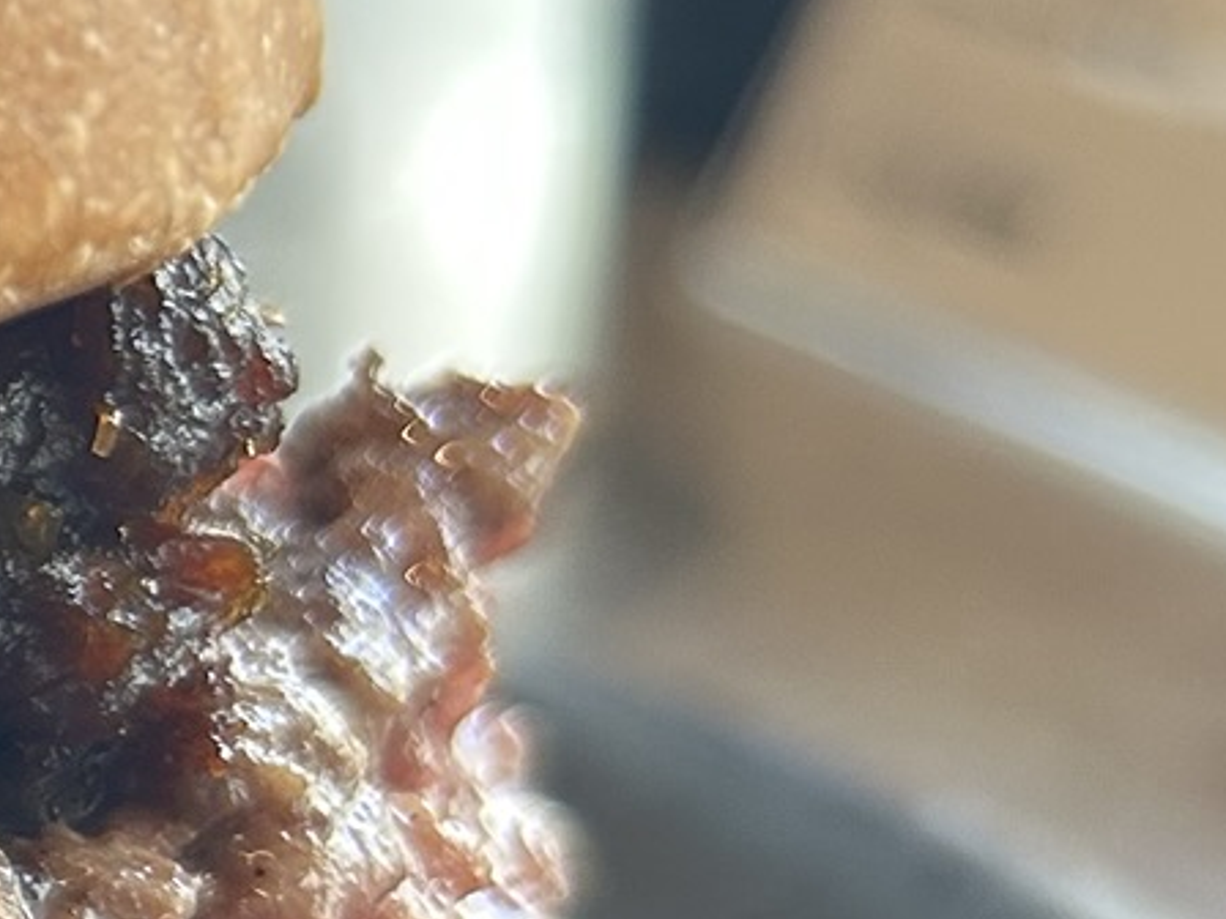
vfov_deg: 12.7
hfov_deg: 14.4
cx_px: -1141
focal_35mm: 116
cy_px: 760
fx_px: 4108
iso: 125
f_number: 1.5
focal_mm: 5.7
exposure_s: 1/100
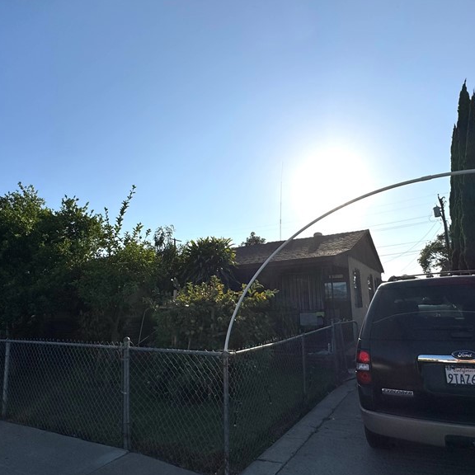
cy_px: 249
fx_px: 342
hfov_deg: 69.6
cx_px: 242
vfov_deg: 69.6
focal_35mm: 22
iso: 32
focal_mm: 2.22
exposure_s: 1/5650
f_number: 2.2
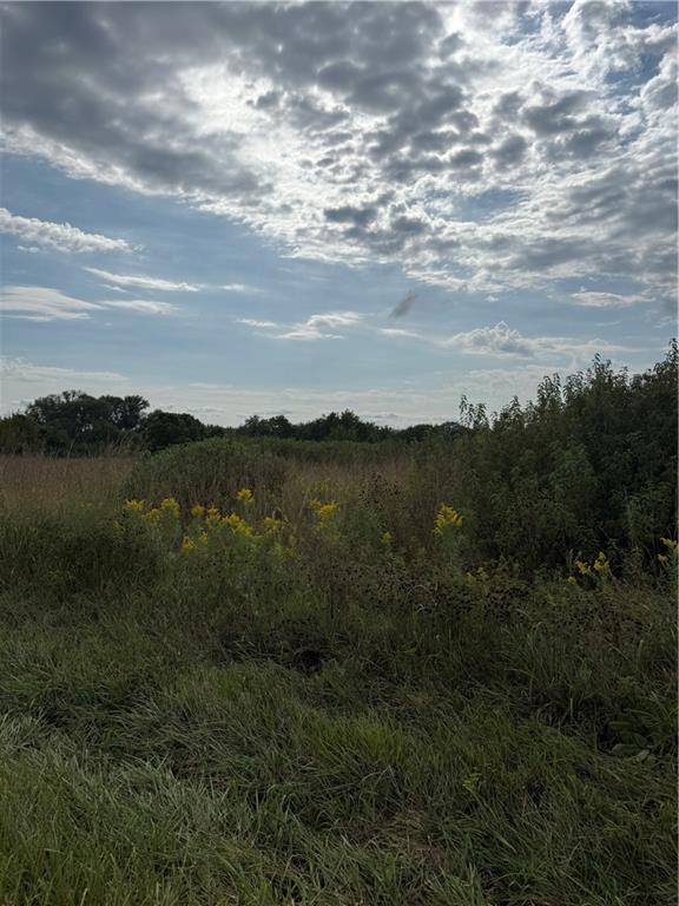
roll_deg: -2.5
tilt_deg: -1.0
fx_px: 628
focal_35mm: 24
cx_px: 340
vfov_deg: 71.6
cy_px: 453
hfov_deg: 56.8
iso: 64
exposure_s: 1/14286
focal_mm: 6.76
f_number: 1.78
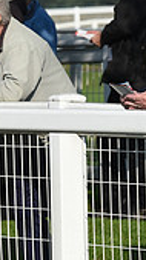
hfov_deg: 2.3
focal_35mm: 522
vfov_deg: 4.1
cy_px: 128
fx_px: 3594
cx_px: -204
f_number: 6.3
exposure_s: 1/4000
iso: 640
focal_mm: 145
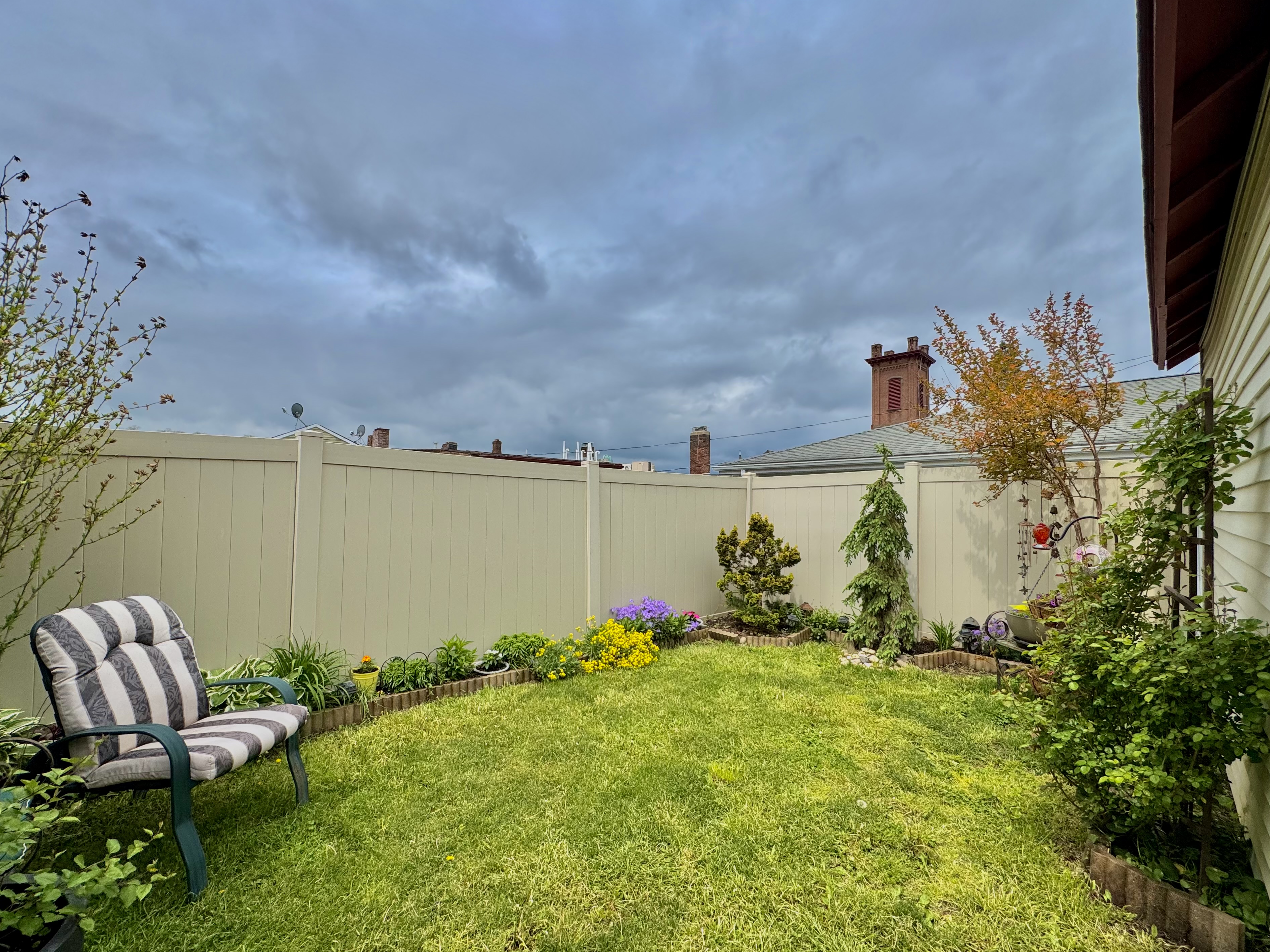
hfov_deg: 98.2
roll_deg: +0.1
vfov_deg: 81.7
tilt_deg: +2.4
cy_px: 482
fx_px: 550
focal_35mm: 15
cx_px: 647
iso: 50
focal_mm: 2.22
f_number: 2.2
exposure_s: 1/3390
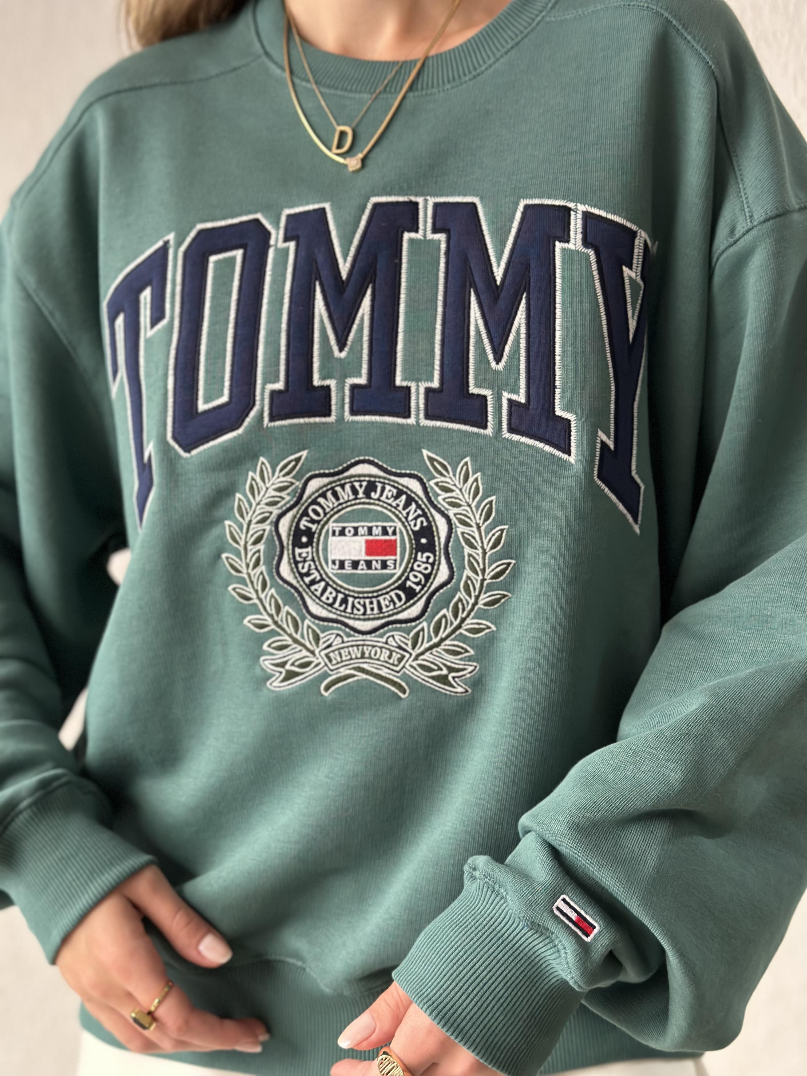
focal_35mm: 48
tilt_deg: -1.0
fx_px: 1492
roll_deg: -0.2
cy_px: 538
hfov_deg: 30.3
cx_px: 404
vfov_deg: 39.7
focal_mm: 6.86
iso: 400
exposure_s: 1/46
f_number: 1.78
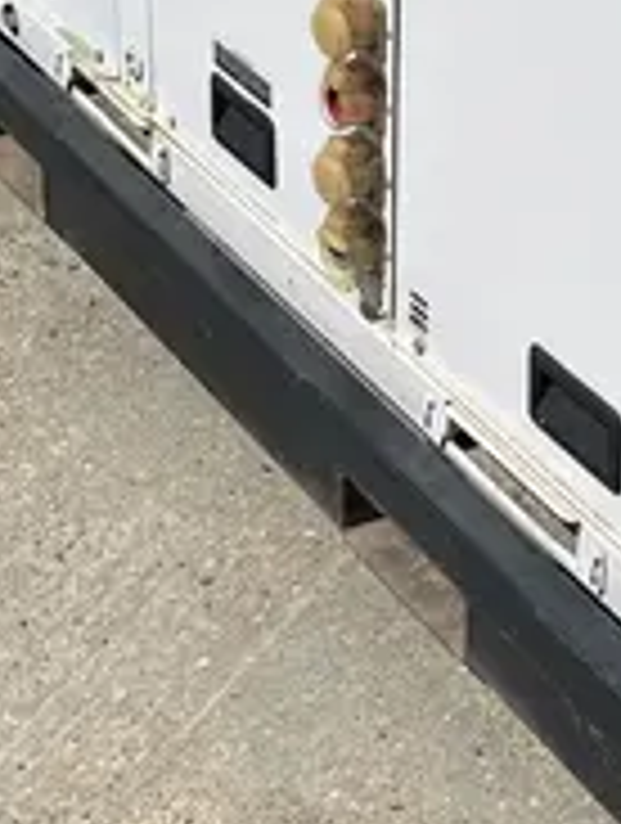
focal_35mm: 104
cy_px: -83
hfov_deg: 14.3
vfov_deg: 18.2
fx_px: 2479
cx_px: 315
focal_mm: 5.1
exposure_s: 1/10870
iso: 50
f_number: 1.6
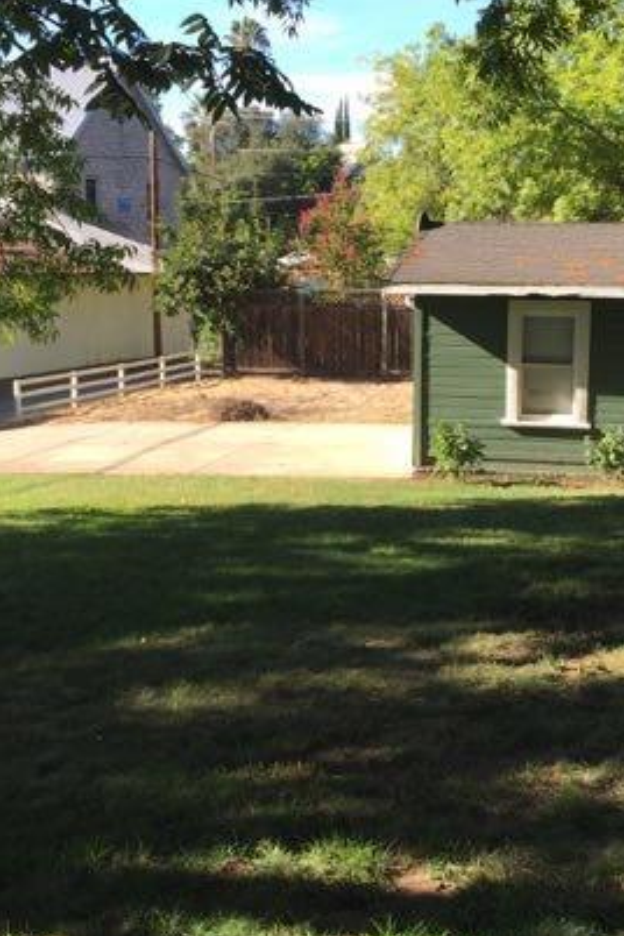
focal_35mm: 48
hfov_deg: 27.9
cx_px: 403
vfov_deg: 41.1
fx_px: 1248
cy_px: 482
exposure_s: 1/542
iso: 32
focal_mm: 4.15
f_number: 2.2
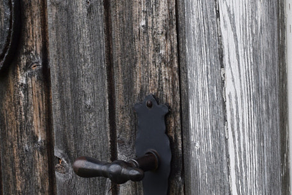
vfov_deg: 11.7
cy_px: -31
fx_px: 933
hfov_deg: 17.8
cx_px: 169
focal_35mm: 115
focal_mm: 22
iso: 100
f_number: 9
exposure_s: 1/30
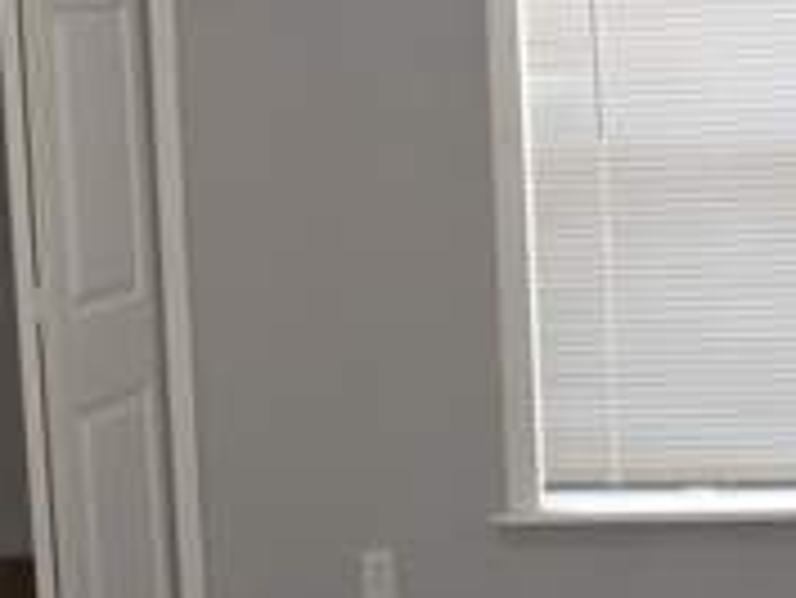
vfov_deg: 17.2
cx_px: 486
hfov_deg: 22.7
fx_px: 1979
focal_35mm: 86
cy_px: 216
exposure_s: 1/125
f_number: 5.6
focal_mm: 22
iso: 800
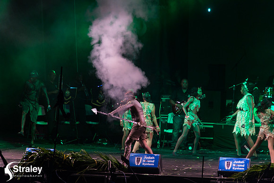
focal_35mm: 320
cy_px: 92
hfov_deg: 6.4
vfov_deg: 4.3
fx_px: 2434
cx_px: 137
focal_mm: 320
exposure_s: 1/200
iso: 3200
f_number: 5.6
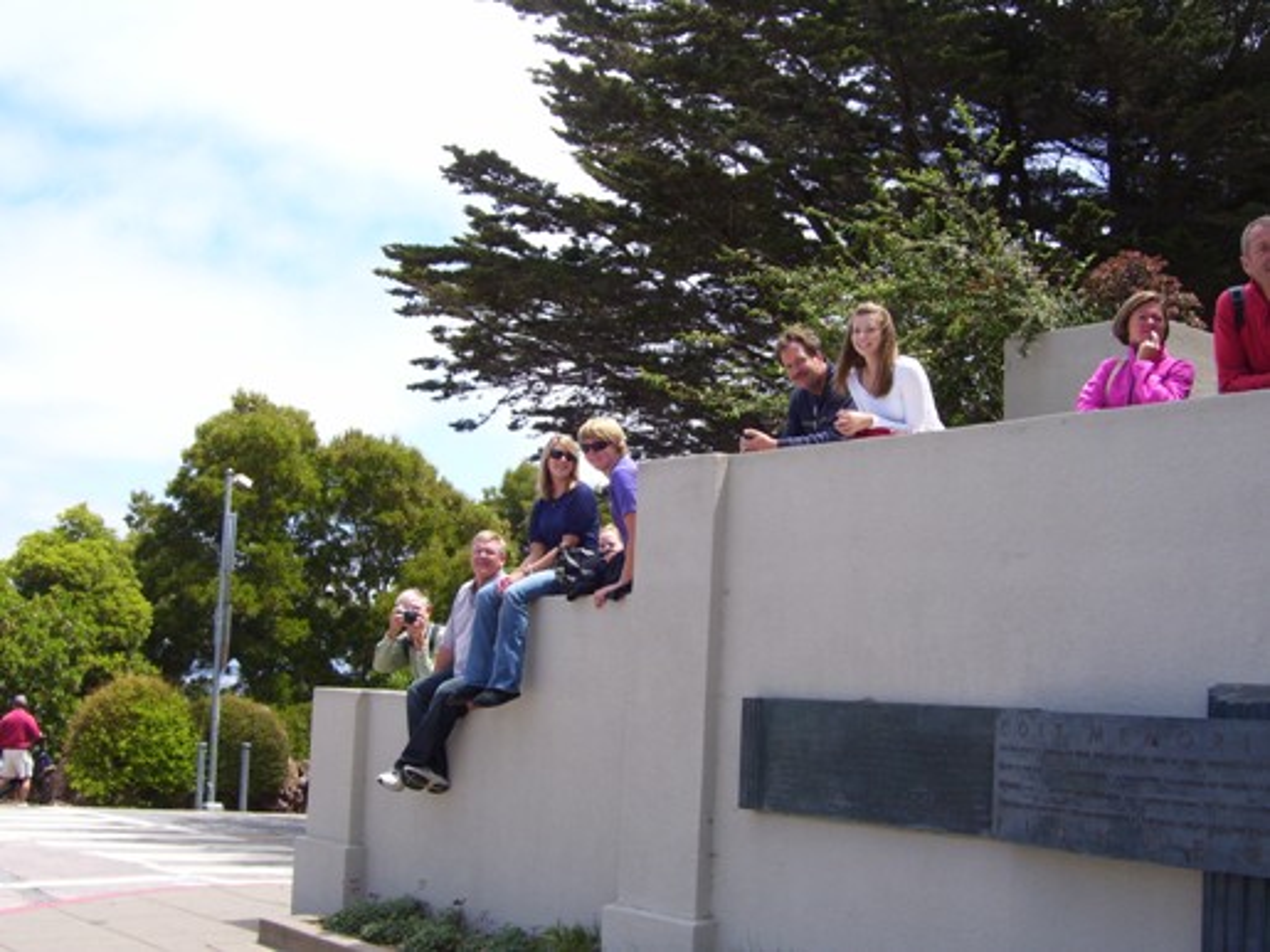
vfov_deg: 31.5
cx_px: 635
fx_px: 1687
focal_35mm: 46
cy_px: 476
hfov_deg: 41.2
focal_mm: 7.6
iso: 80
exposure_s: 1/250
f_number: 5.6
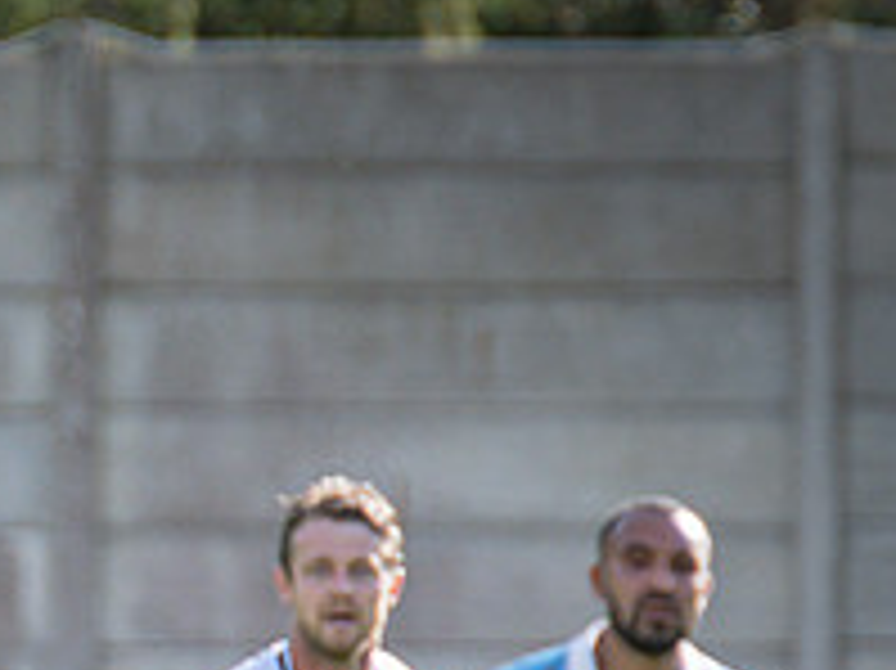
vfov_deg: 0.8
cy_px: 994
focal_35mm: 1803
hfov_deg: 1.1
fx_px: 46641
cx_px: -635
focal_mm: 280
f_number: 4
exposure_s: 1/800
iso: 200
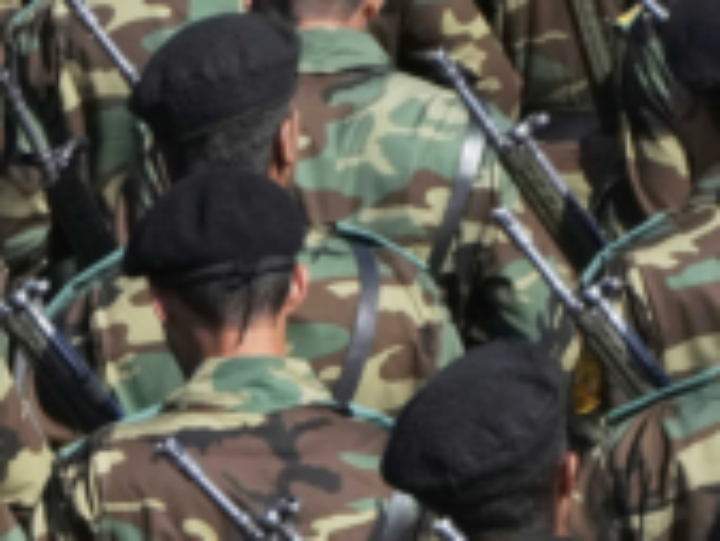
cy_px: 1125
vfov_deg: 1.2
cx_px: -767
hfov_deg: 1.6
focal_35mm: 1259
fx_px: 26205
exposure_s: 1/1600
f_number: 13
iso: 1000
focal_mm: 224
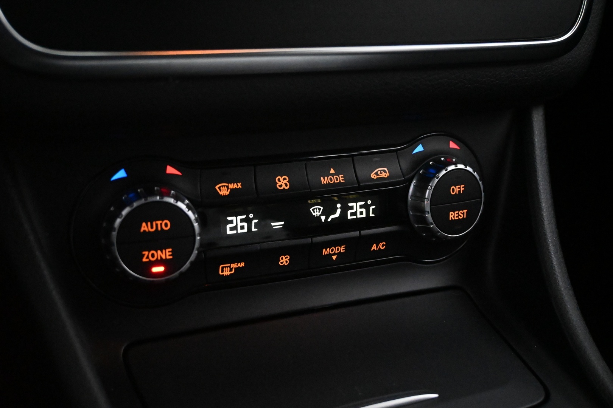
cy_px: 204
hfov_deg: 43.0
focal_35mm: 46
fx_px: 779
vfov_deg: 29.4
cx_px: 306
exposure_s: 1/50
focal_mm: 30.5
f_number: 4.8
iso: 11400
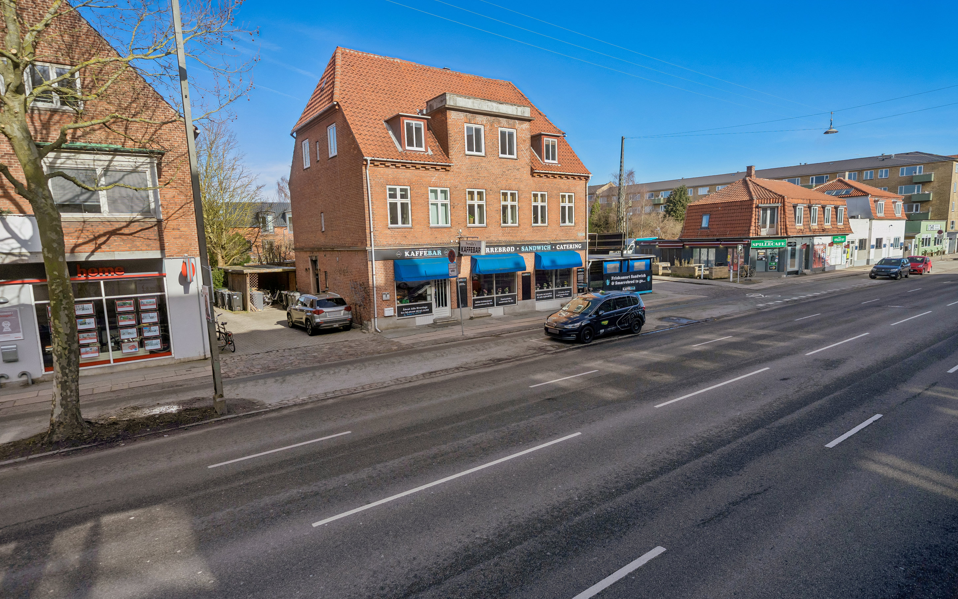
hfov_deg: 88.0
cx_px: 469
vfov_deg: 62.2
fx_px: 496
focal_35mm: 19
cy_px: 308
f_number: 4.5
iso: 125
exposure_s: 1/1250
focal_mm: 18
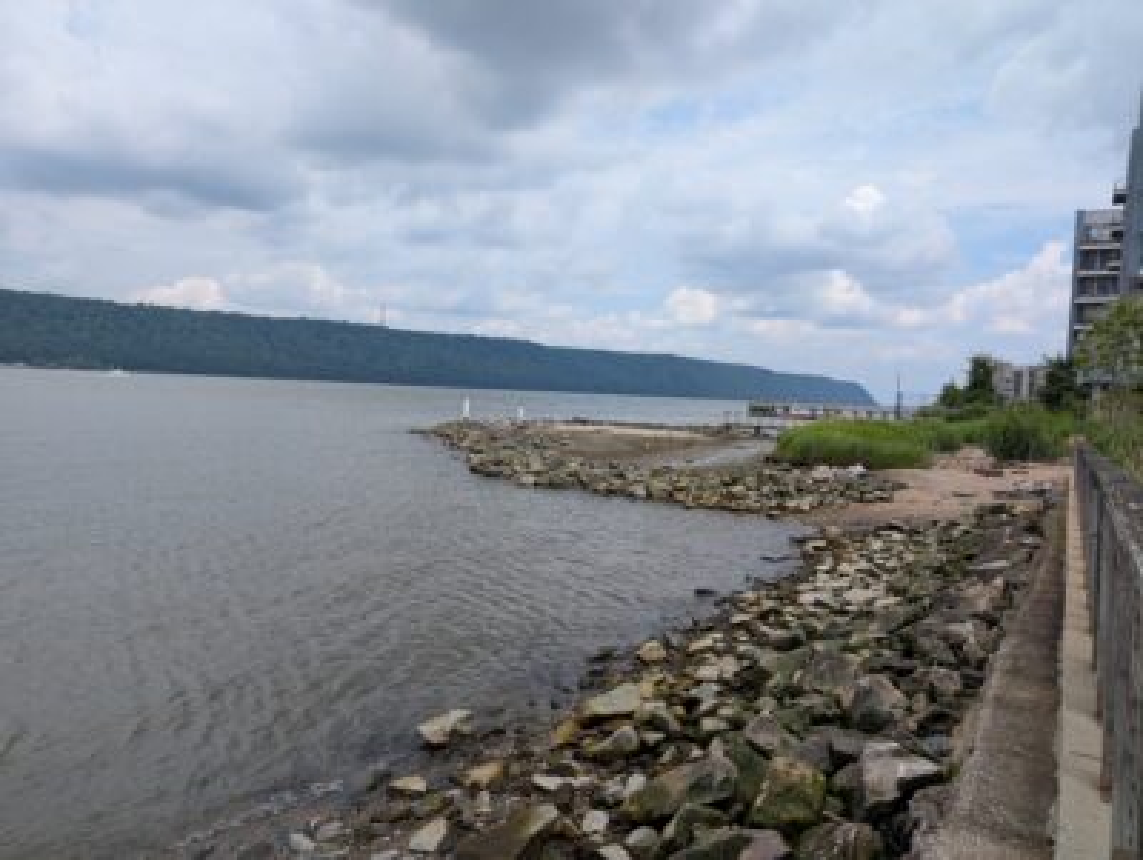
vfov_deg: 56.9
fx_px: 793
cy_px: 430
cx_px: 572
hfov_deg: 71.5
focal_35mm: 24
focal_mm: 6.9
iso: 22
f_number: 1.68
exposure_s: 1/1119
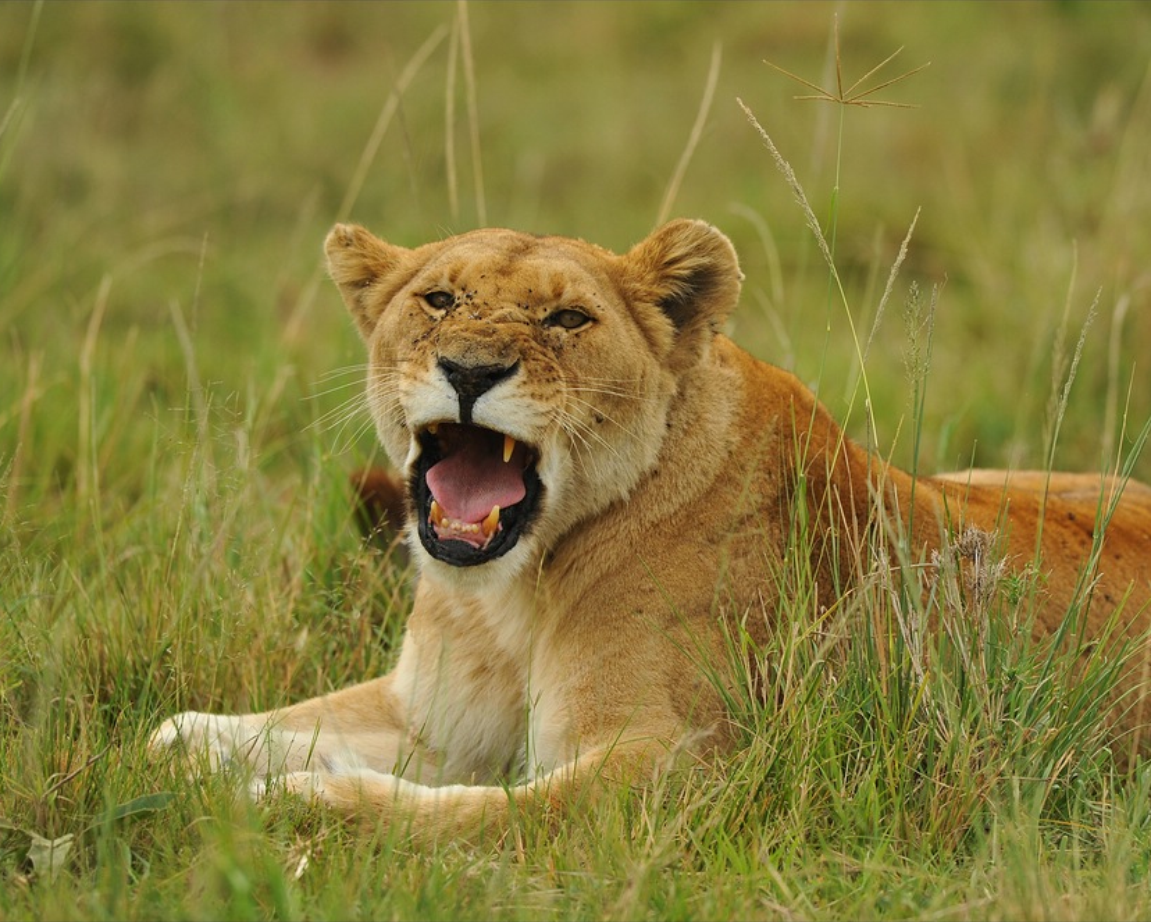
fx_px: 19288
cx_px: 676
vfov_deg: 2.7
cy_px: 461
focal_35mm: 566
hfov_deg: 3.4
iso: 500
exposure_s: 1/500
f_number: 5.6
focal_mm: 500
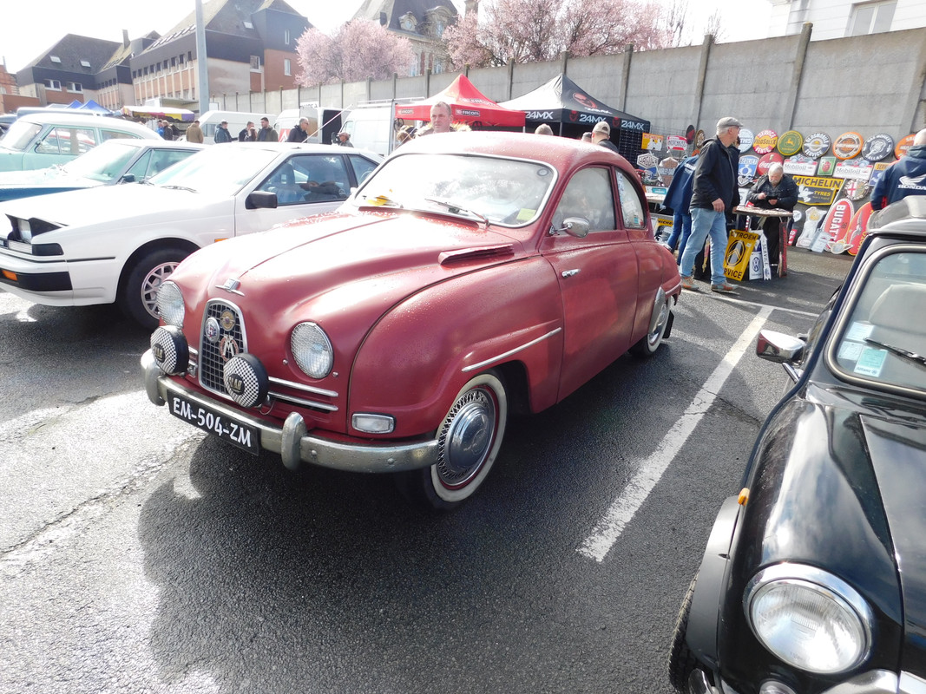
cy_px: 347
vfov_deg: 58.9
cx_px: 463
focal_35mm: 23
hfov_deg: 73.9
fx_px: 615
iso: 125
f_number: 3
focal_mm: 4
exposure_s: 1/640
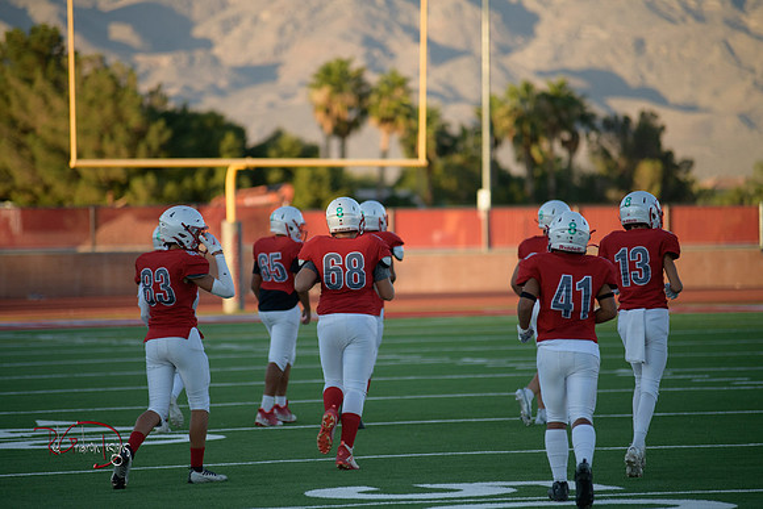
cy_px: 254
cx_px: 382
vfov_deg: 6.9
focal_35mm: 200
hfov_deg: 10.3
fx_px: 4240
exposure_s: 1/5000
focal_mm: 200
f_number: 2.8
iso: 1000
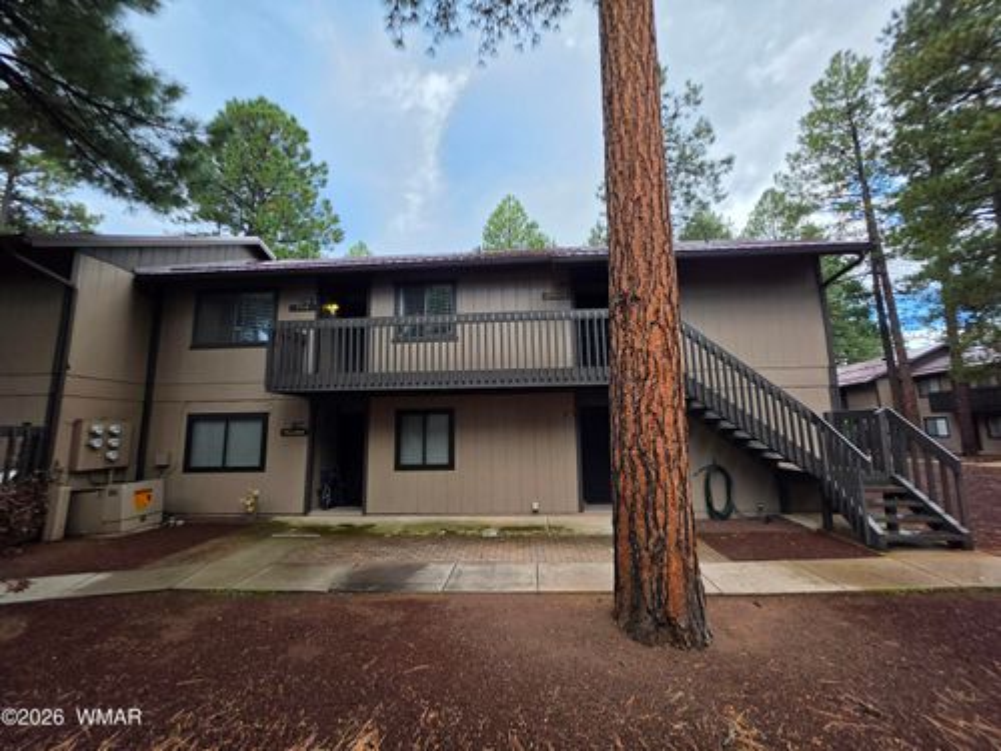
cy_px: 376
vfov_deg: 89.9
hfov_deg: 106.2
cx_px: 500
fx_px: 376
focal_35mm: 13
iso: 32
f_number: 1.9
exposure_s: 1/523
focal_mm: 2.2
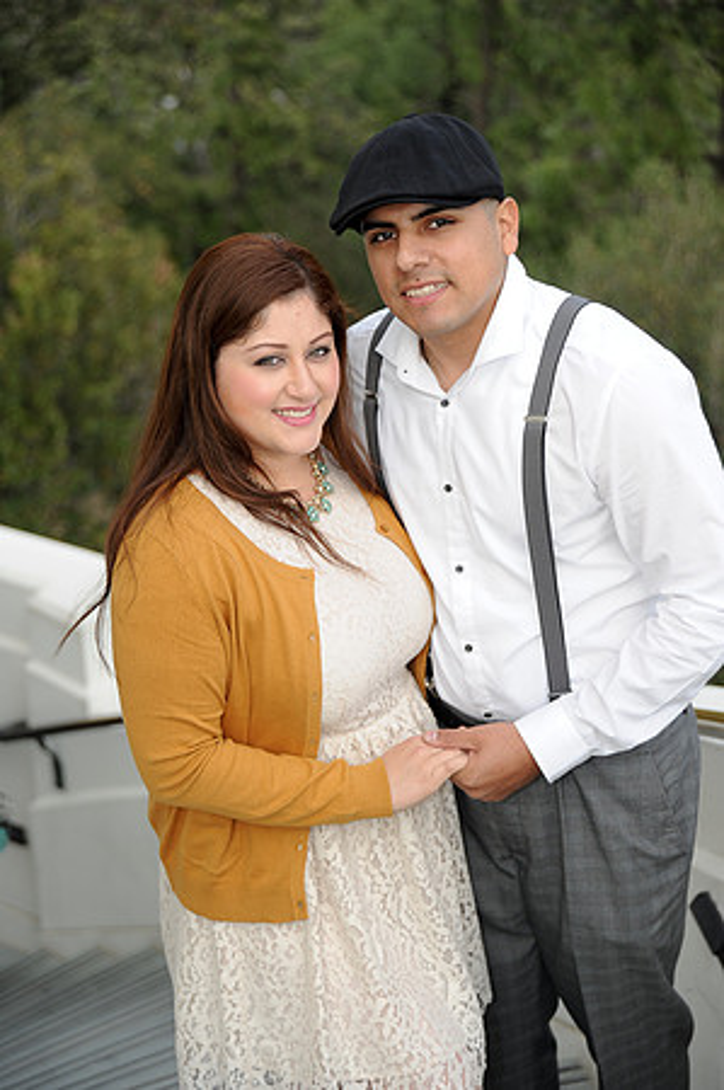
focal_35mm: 75
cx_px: 362
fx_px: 2268
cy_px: 545
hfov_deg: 18.1
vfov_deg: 27.0
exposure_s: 1/200
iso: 200
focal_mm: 75
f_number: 5
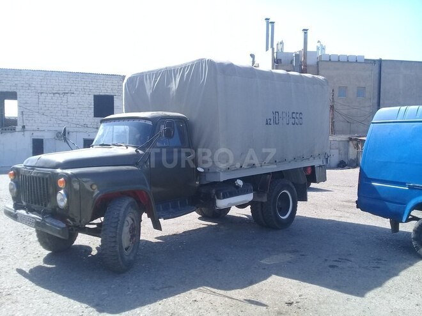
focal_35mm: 31
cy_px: 158
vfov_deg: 45.4
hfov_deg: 58.4
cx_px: 211
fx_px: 378
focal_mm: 3.3
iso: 50
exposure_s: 1/614
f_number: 2.2
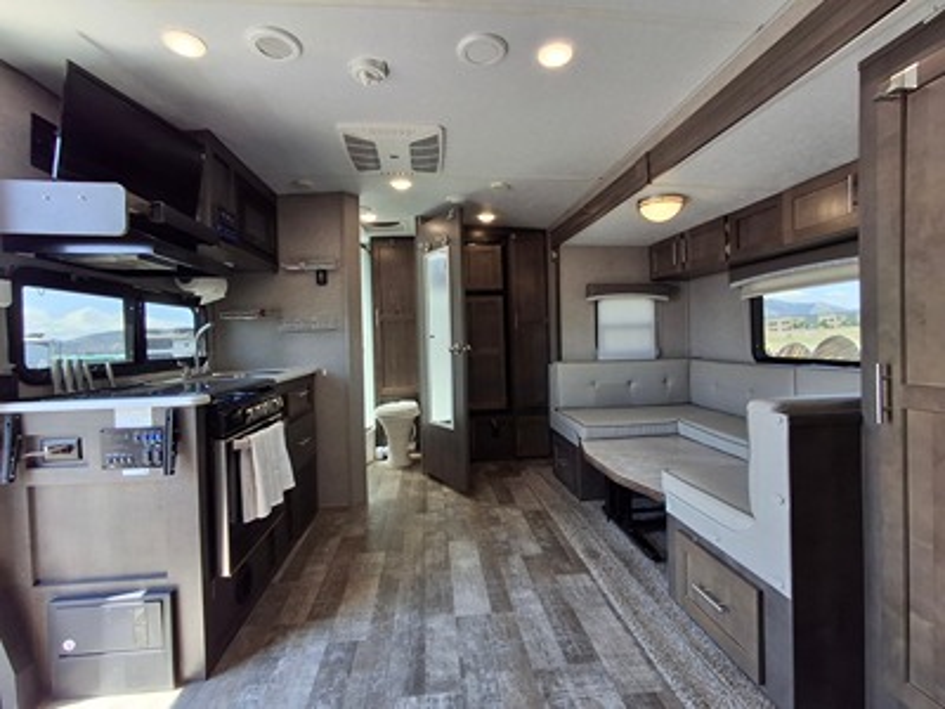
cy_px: 354
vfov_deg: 78.1
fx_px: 437
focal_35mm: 16
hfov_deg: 94.5
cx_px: 472
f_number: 2.2
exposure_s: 1/120
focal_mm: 1.64
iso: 40
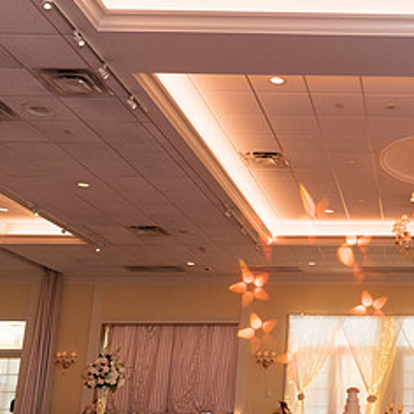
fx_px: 717
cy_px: 239
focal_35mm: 53
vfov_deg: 32.1
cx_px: 444
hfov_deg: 29.4
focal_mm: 24
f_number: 2.8
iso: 800
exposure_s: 1/100
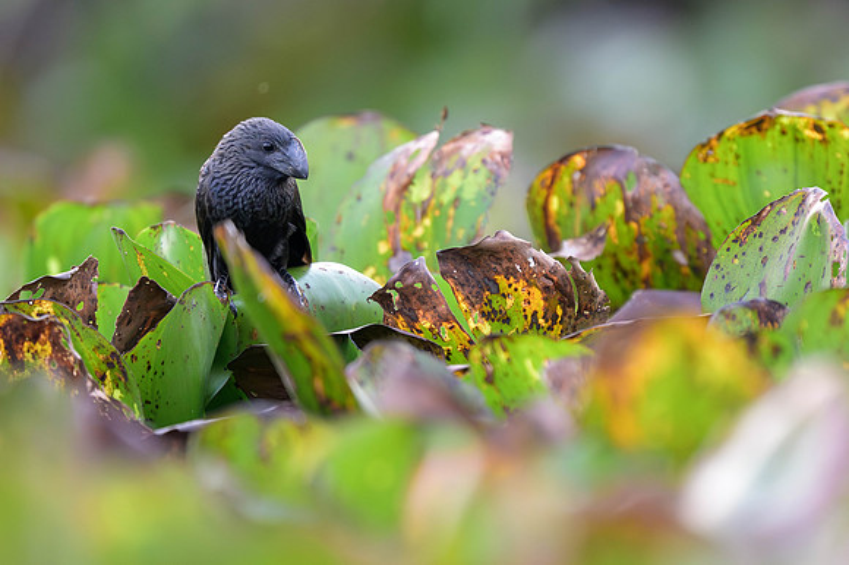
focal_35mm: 1025
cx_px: 477
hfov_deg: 2.0
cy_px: 330
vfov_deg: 1.3
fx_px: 24165
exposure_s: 1/1250
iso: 2800
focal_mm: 560
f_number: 4
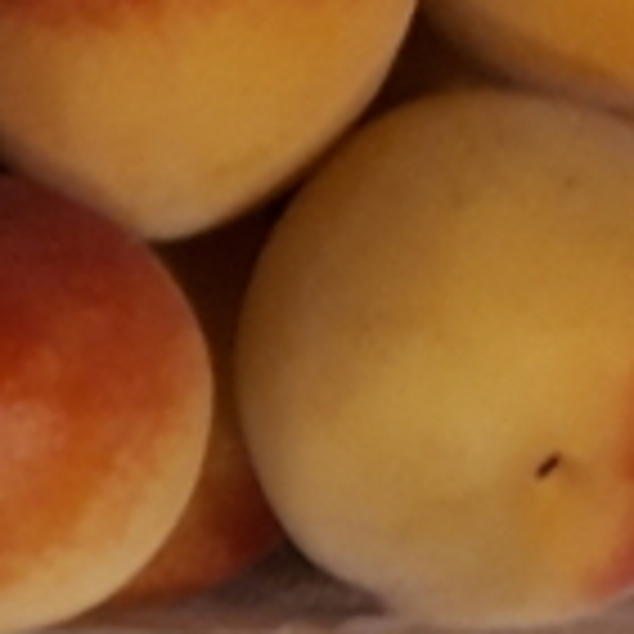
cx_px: -526
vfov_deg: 8.3
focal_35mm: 203
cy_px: 1133
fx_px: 4206
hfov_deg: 8.3
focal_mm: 3.6
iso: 125
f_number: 1.9
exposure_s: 1/33
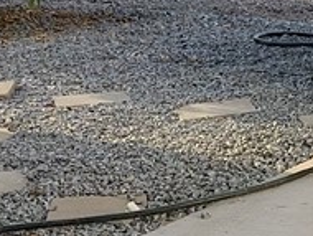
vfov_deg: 8.8
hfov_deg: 10.9
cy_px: -17
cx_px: 610
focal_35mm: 167
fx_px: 1512
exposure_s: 1/176
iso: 25
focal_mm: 3.3
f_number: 2.4
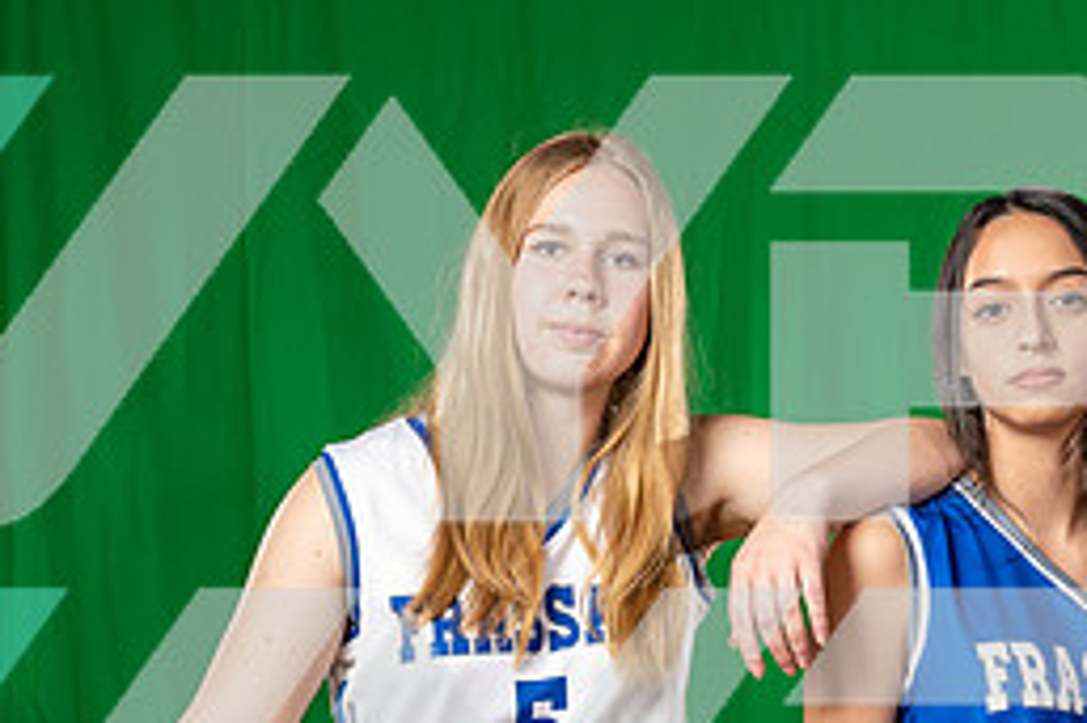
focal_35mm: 122
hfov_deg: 16.8
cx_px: 702
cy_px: 814
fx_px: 3681
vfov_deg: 11.1
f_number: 8
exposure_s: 1/200
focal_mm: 54
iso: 160
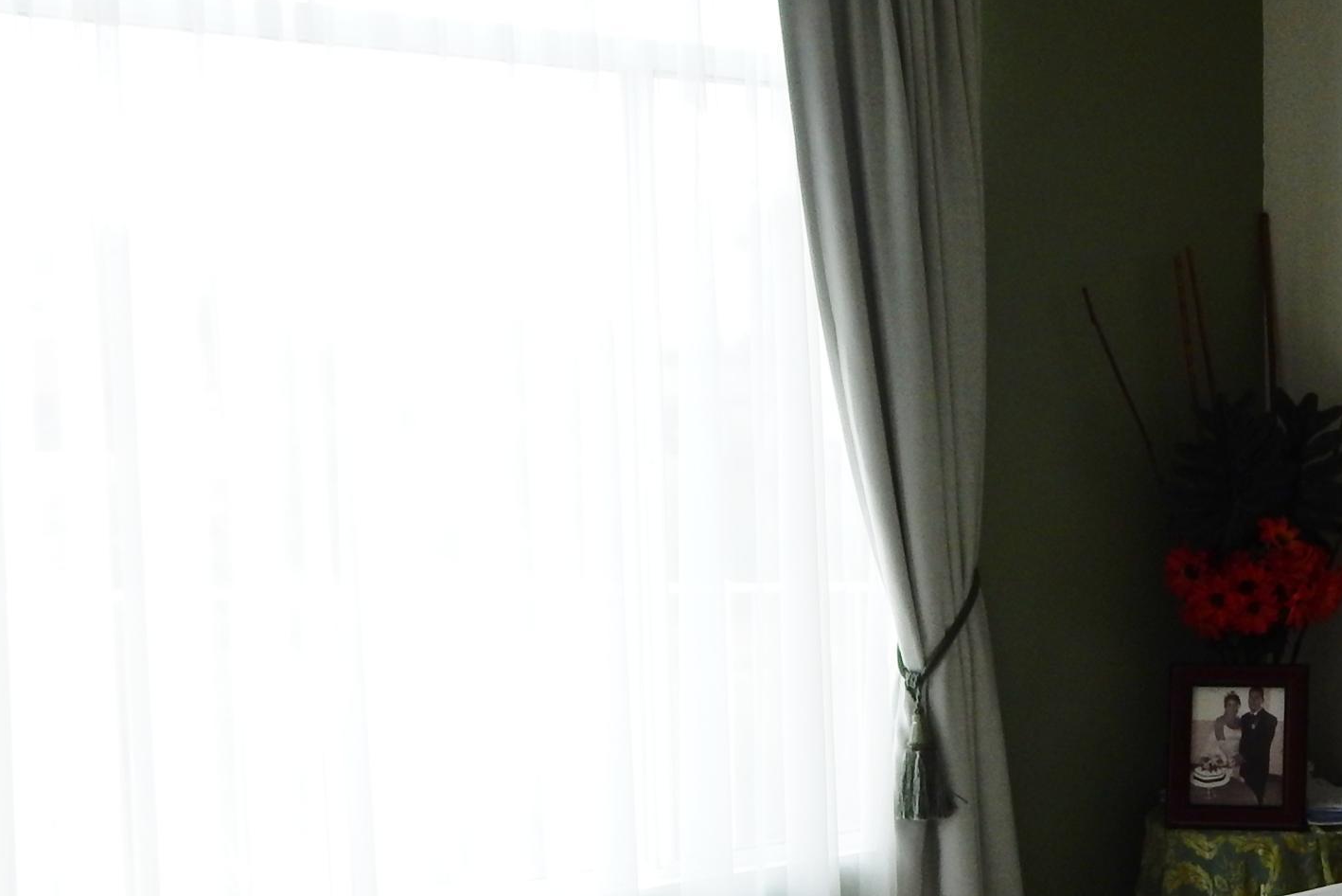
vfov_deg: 20.5
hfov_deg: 29.5
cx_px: 1152
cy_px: 636
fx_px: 2461
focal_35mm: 66
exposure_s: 1/80
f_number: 4
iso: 125
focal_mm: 5.4
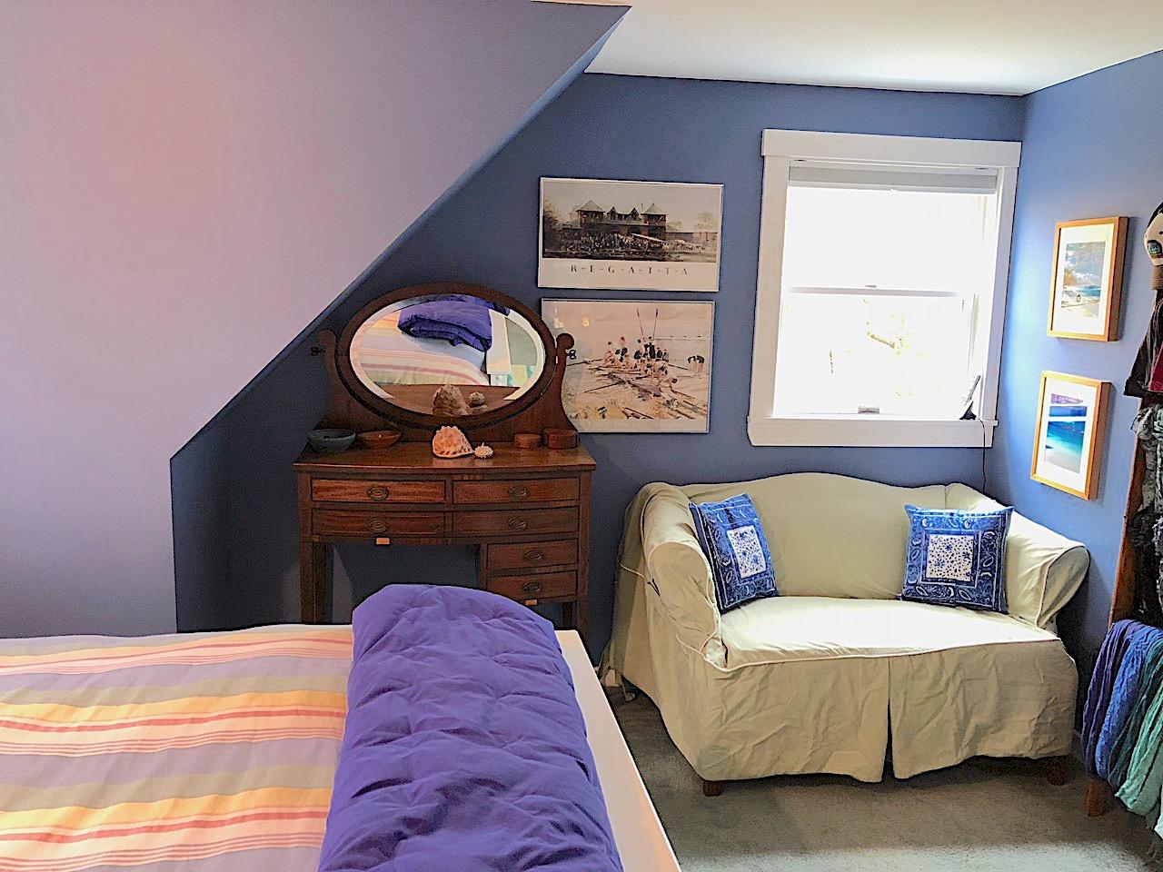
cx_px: 582
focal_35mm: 29
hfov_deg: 61.7
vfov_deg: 48.2
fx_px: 974
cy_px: 436
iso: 80
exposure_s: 1/15
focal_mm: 3.99
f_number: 1.8
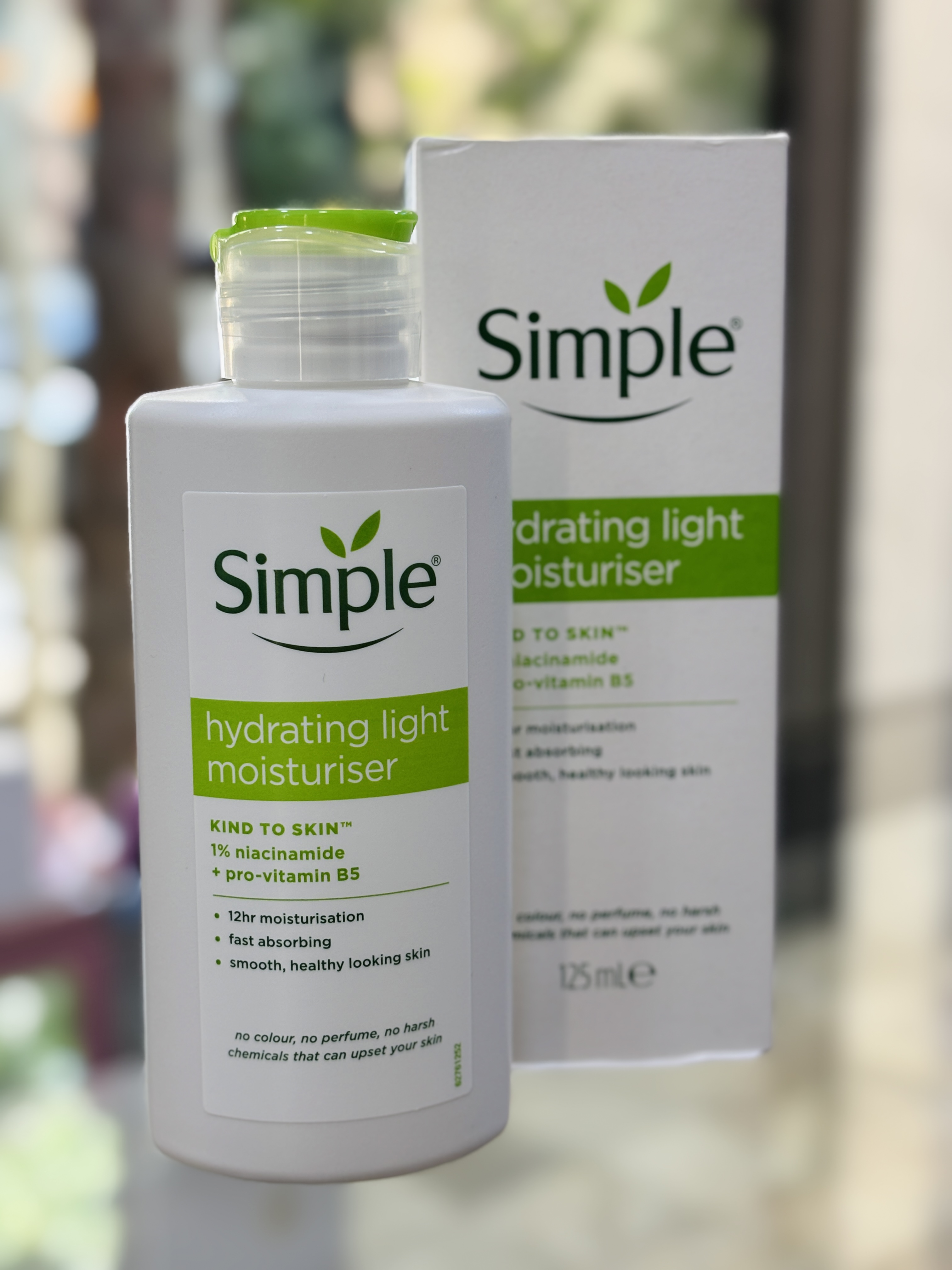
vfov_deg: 36.8
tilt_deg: -10.2
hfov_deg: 28.0
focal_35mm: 52
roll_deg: -0.5
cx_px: 476
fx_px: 1907
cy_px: 635
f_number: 1.6
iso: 40
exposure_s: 1/50
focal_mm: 5.96
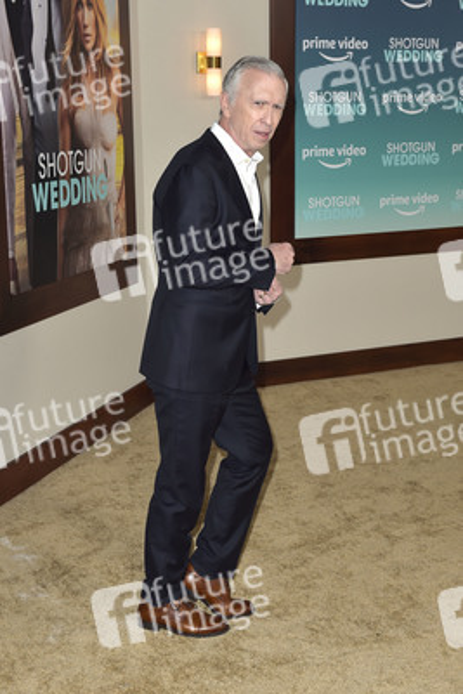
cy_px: 347
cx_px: 232
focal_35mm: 50
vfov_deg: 39.6
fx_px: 964
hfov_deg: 27.0
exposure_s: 1/250
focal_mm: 50
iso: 400
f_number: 6.3
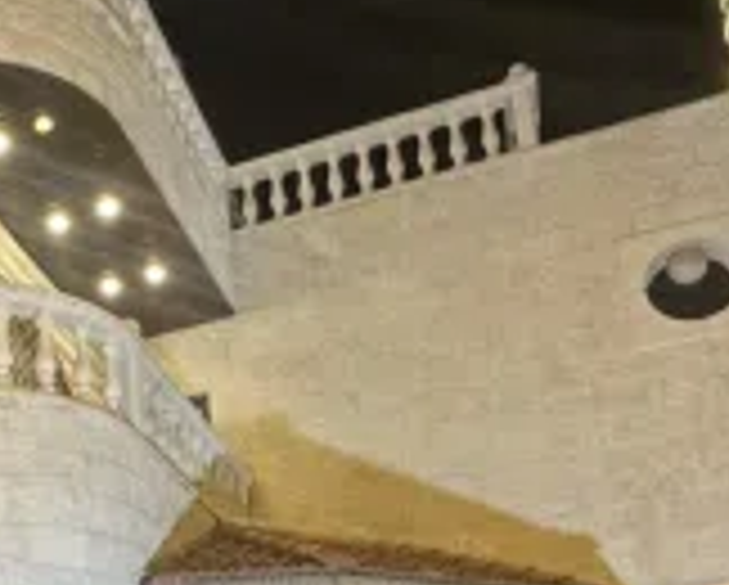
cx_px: 90
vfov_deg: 26.4
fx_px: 1166
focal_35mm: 54
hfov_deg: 33.1
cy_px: 612
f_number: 2.2
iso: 160
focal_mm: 2.22
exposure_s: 1/100
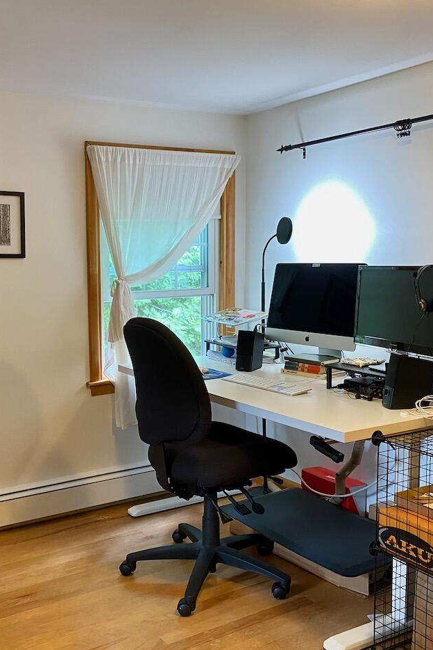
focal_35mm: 37
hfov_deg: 35.5
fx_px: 667
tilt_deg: -5.2
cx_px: 136
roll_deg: +0.4
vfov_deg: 51.9
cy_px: 320
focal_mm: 4.25
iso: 400
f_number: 1.8
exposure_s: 1/40
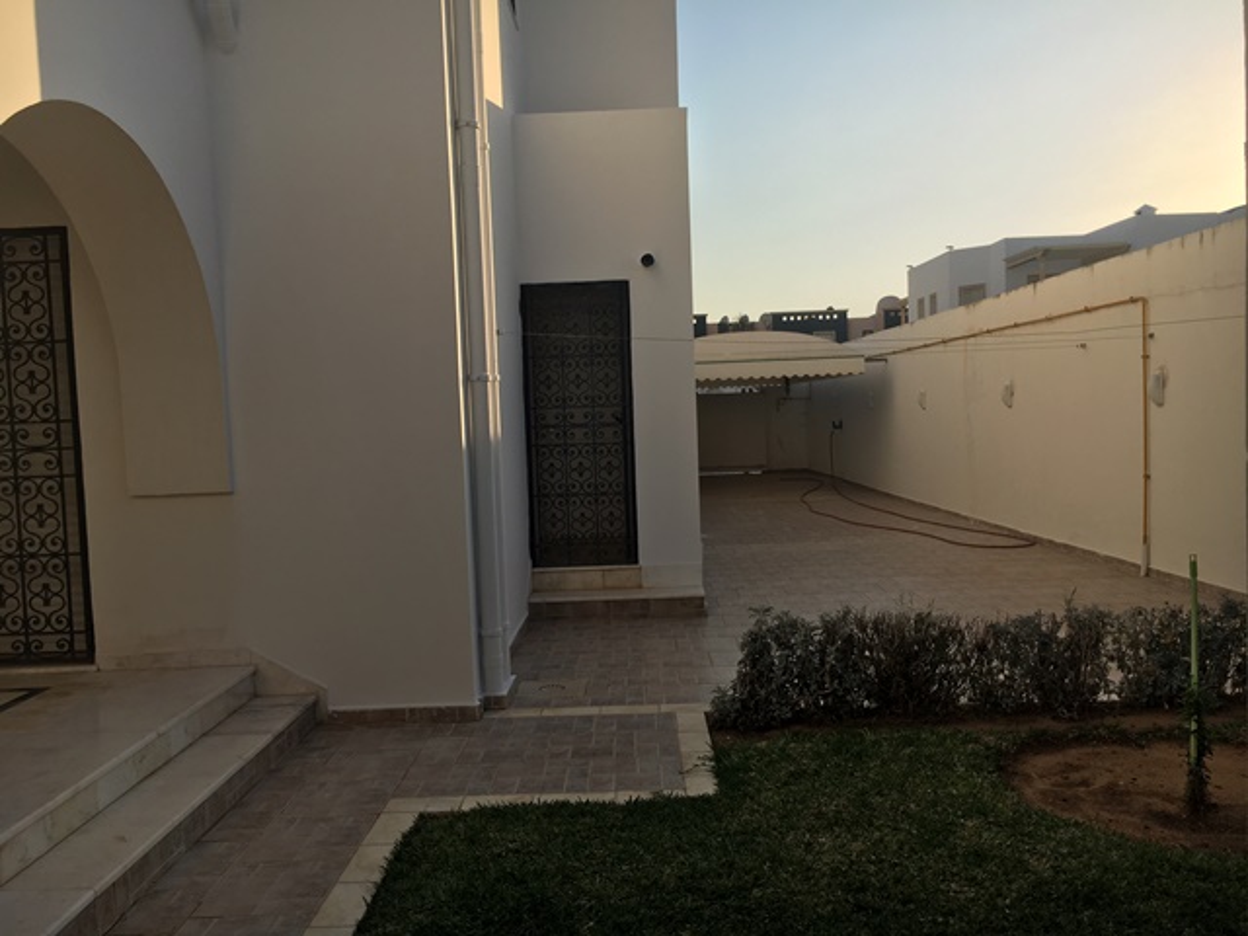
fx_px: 1046
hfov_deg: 61.7
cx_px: 624
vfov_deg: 48.2
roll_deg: +2.0
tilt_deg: -1.8
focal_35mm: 29
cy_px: 468
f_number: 2.2
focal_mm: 4.15
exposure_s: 1/1479
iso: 25
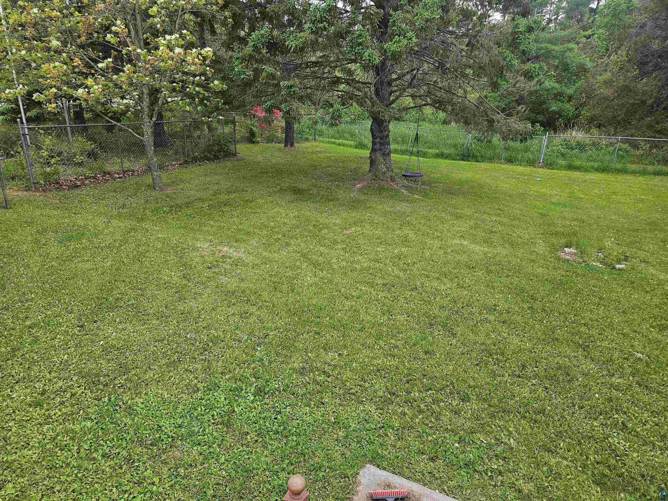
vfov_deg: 58.9
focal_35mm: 23
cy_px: 250
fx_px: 444
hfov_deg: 73.9
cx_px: 334
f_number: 1.8
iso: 25
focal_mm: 5.4
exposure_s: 1/211
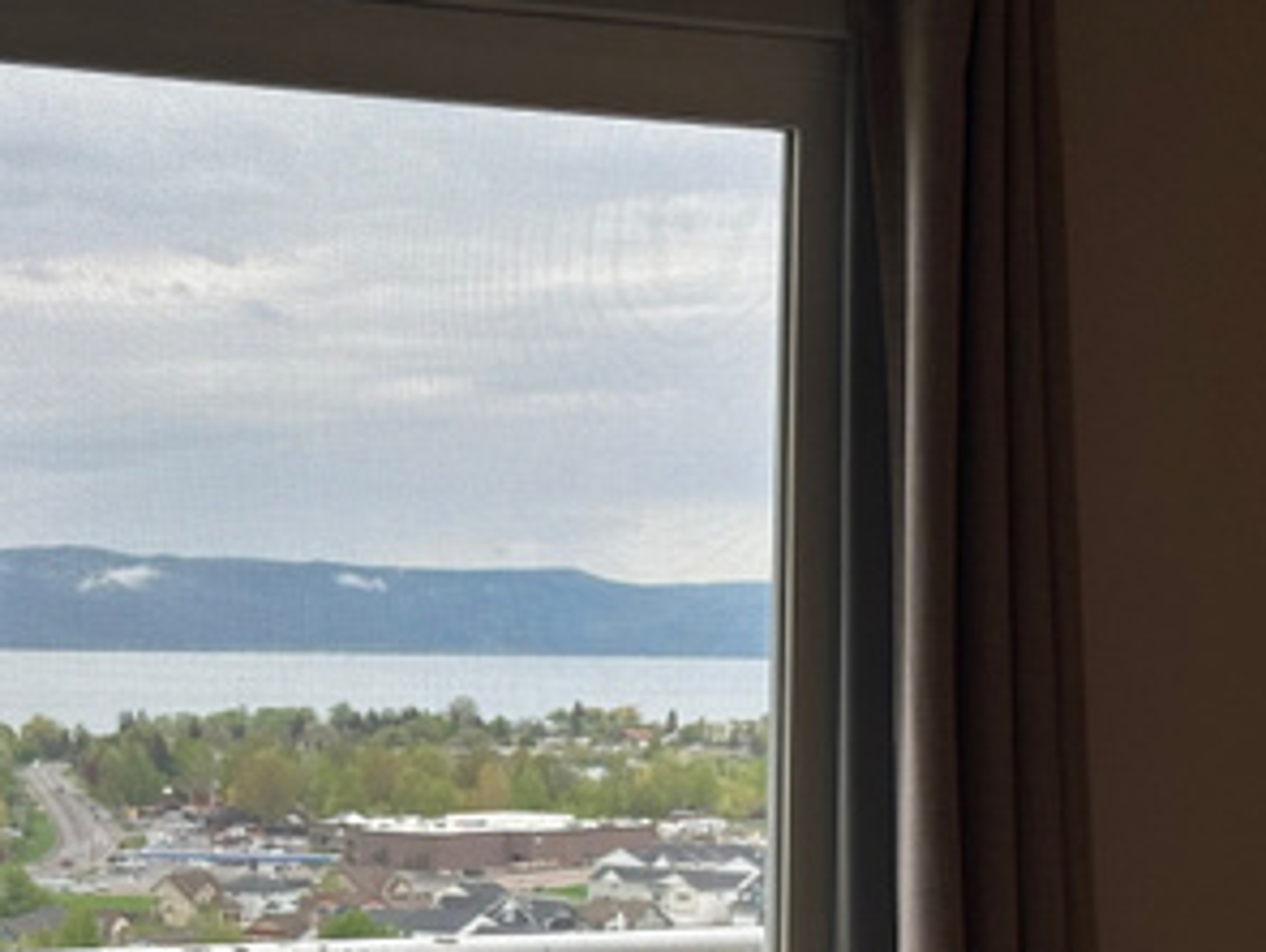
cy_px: 913
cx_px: 639
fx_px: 3808
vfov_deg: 14.1
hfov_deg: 18.9
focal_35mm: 104
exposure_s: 1/773
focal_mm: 6.86
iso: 64
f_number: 1.78
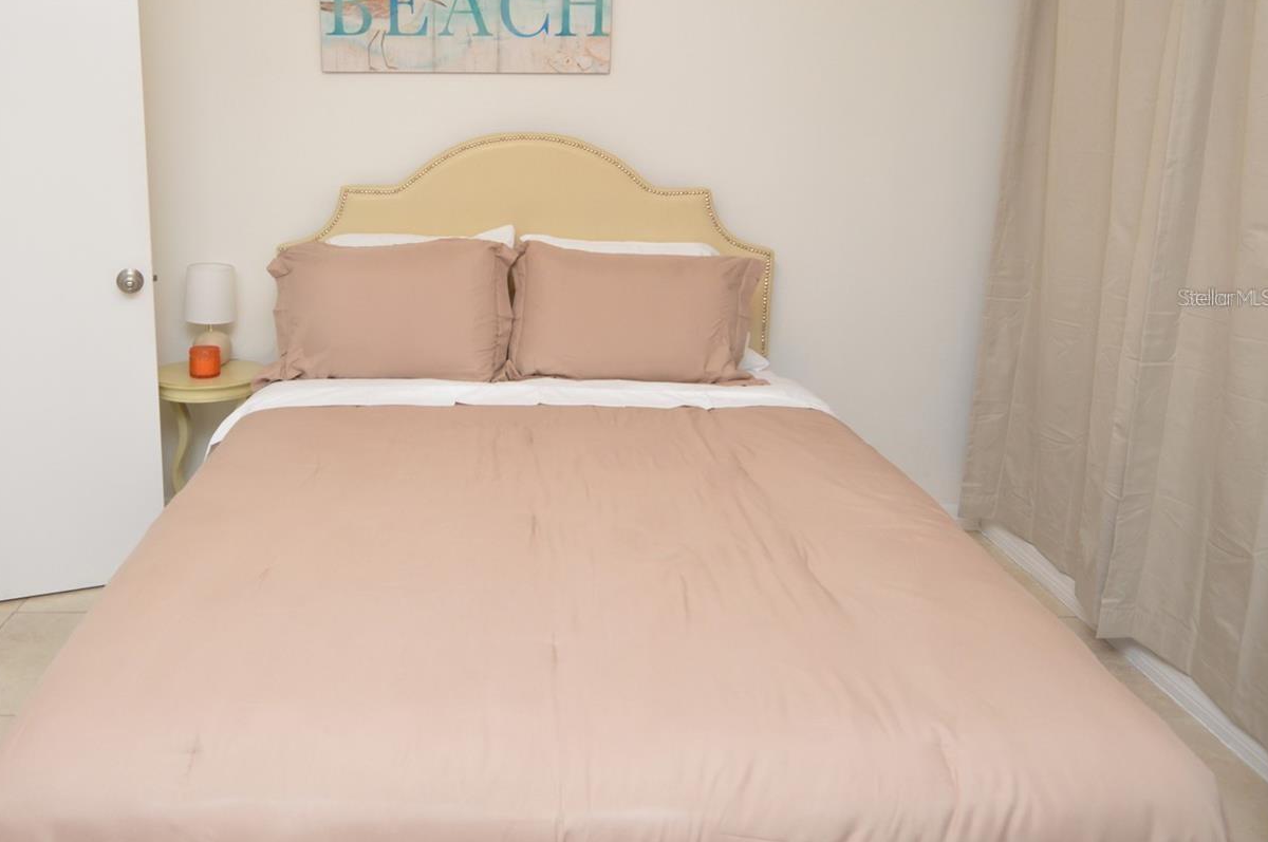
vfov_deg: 52.2
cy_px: 297
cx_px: 432
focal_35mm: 24
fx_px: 844
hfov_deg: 71.8
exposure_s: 1/60
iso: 400
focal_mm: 12
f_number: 4
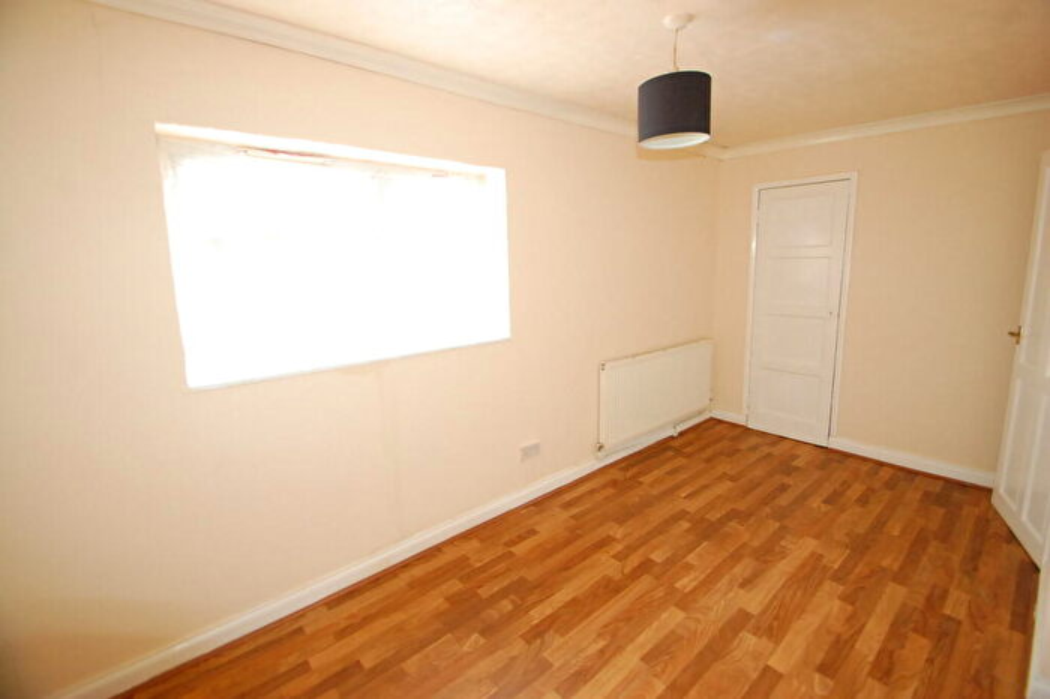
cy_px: 350
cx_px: 525
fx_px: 437
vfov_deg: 77.3
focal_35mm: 15
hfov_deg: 100.4
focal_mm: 10
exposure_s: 1/80
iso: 1600
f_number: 3.5
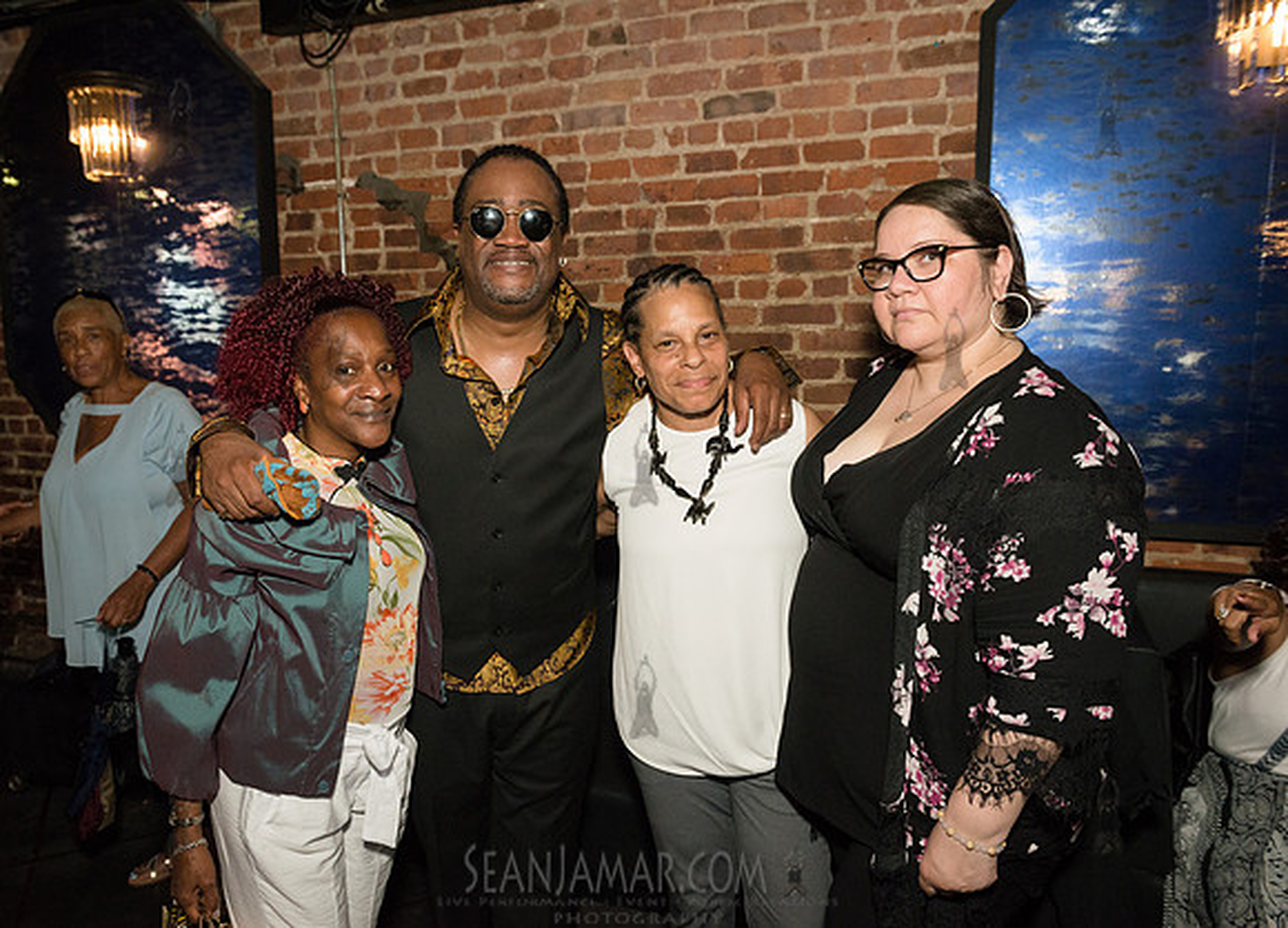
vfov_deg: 49.6
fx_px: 1005
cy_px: 464
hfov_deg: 65.2
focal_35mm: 27
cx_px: 592
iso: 3200
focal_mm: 26
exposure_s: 1/320
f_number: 4.5
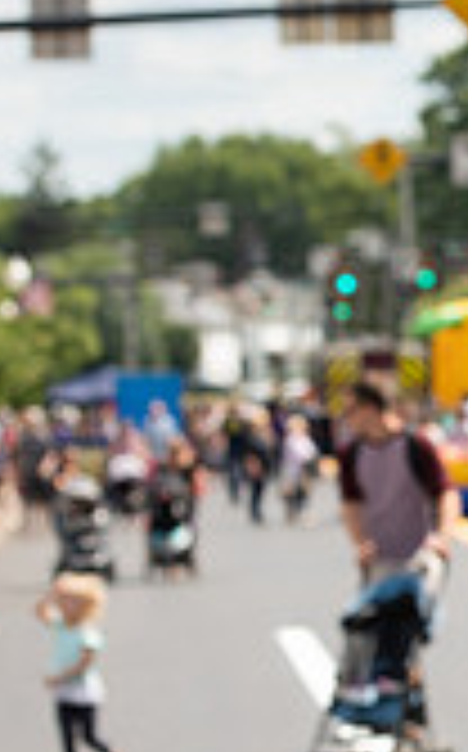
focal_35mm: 290
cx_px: 981
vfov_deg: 7.2
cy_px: 466
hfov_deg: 4.4
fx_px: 5933
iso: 200
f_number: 6.3
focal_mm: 82
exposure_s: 1/400
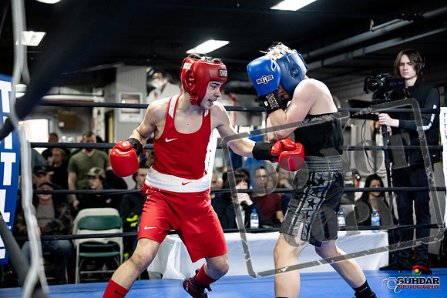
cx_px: 224
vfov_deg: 19.5
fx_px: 869
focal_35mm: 70
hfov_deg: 28.8
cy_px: 149
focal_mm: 70
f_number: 2.8
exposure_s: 1/1000
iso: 10000
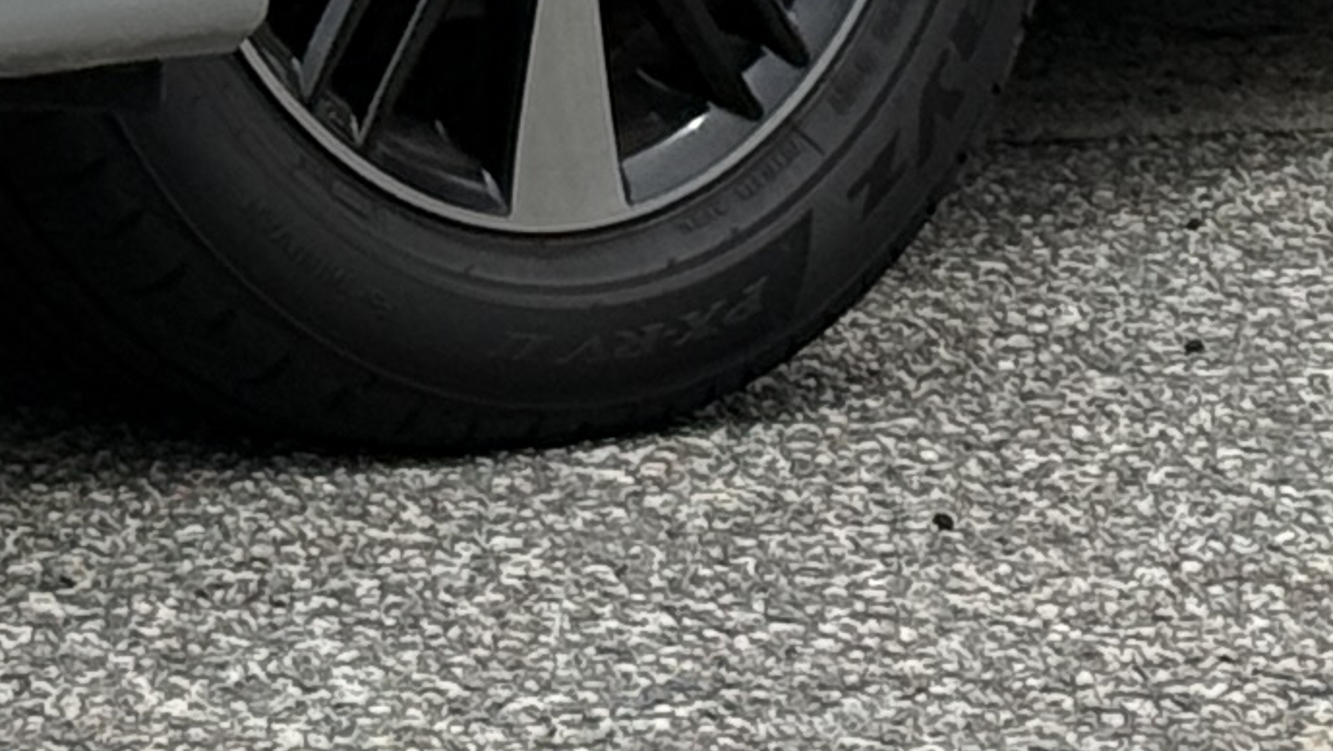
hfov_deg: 7.0
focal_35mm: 306
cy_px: -1653
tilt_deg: +2.7
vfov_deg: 3.8
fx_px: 10819
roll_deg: -0.6
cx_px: -484
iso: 64
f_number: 1.78
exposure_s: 1/5208
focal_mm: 6.76
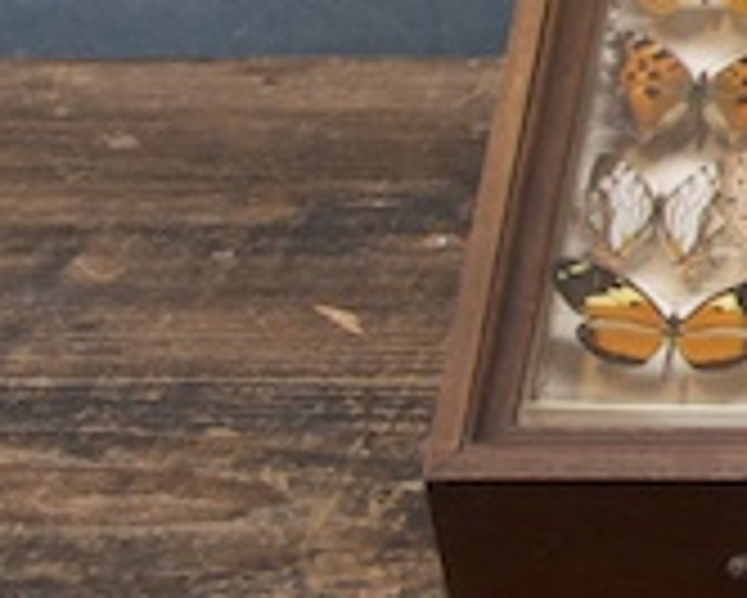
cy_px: -272
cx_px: 1791
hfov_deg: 9.4
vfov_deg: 8.3
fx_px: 4054
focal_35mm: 183
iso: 200
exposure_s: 1/2.5
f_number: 9
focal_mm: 27
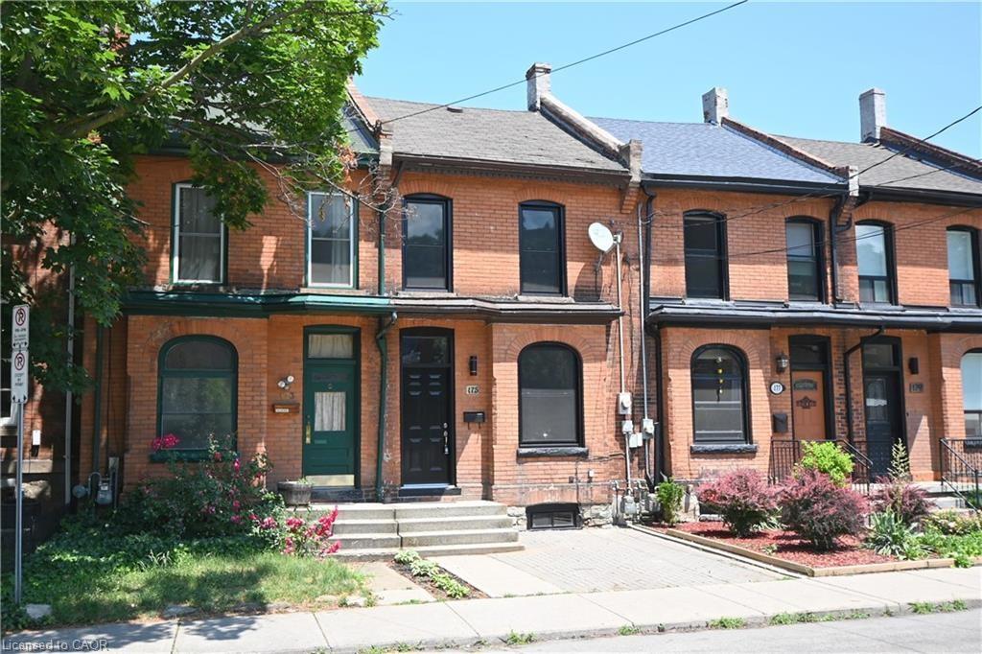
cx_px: 491
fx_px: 900
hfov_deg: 57.2
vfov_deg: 39.9
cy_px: 327
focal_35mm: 33
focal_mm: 22
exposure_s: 1/250
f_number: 5.6
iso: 110
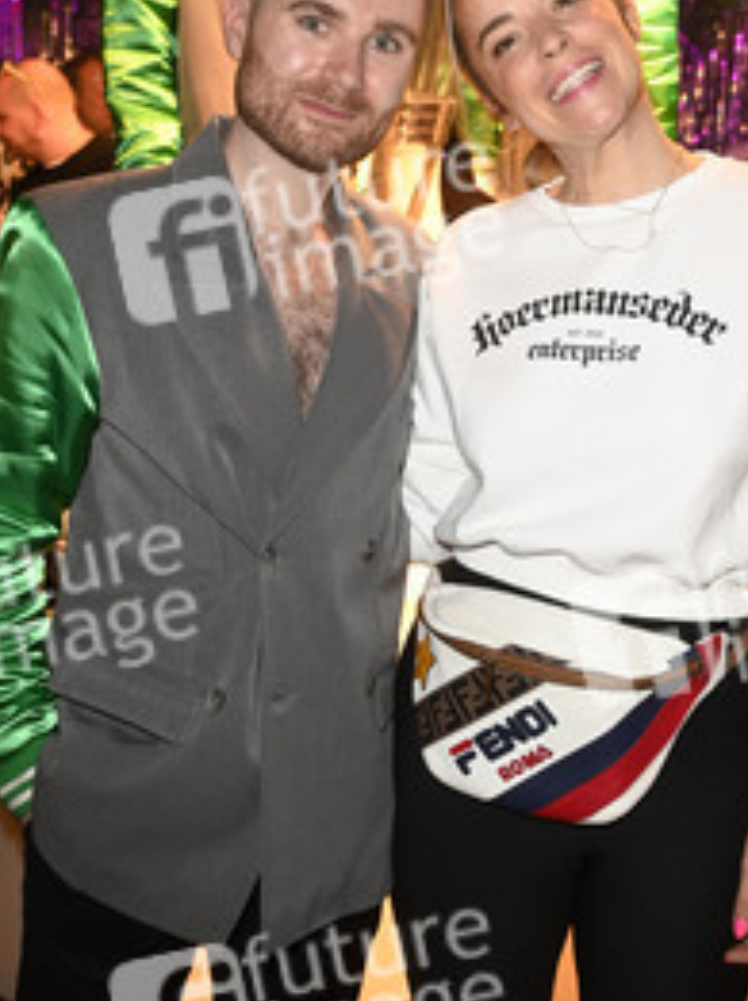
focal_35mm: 59
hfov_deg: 24.7
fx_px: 1704
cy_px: 426
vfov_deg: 32.7
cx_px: 418
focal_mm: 40
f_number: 5.6
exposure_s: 1/60
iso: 2000
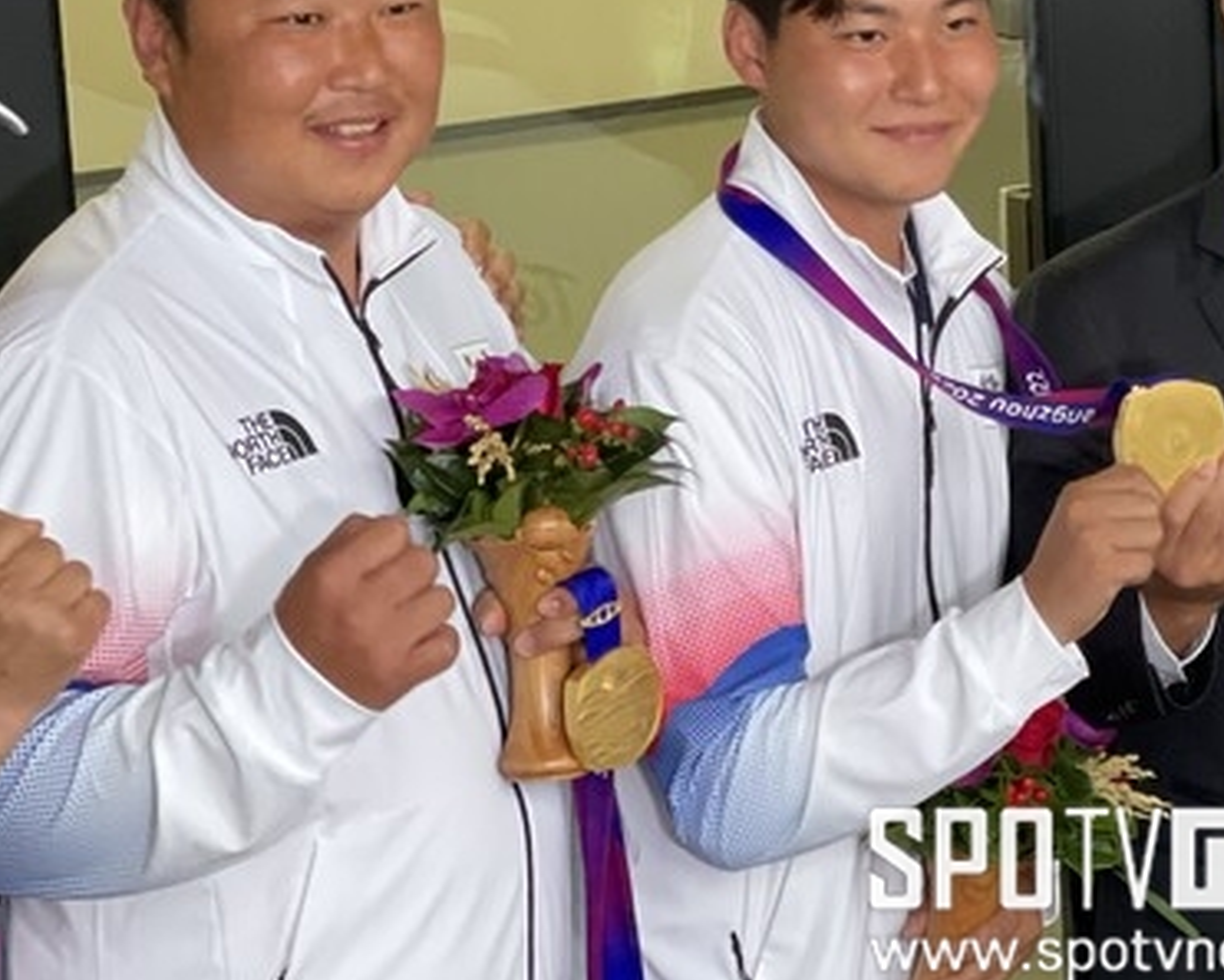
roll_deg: +2.0
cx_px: 1155
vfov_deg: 12.5
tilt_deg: -9.3
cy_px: 117
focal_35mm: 123
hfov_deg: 15.4
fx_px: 4457
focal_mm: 6
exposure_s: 1/40
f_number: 2
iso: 400
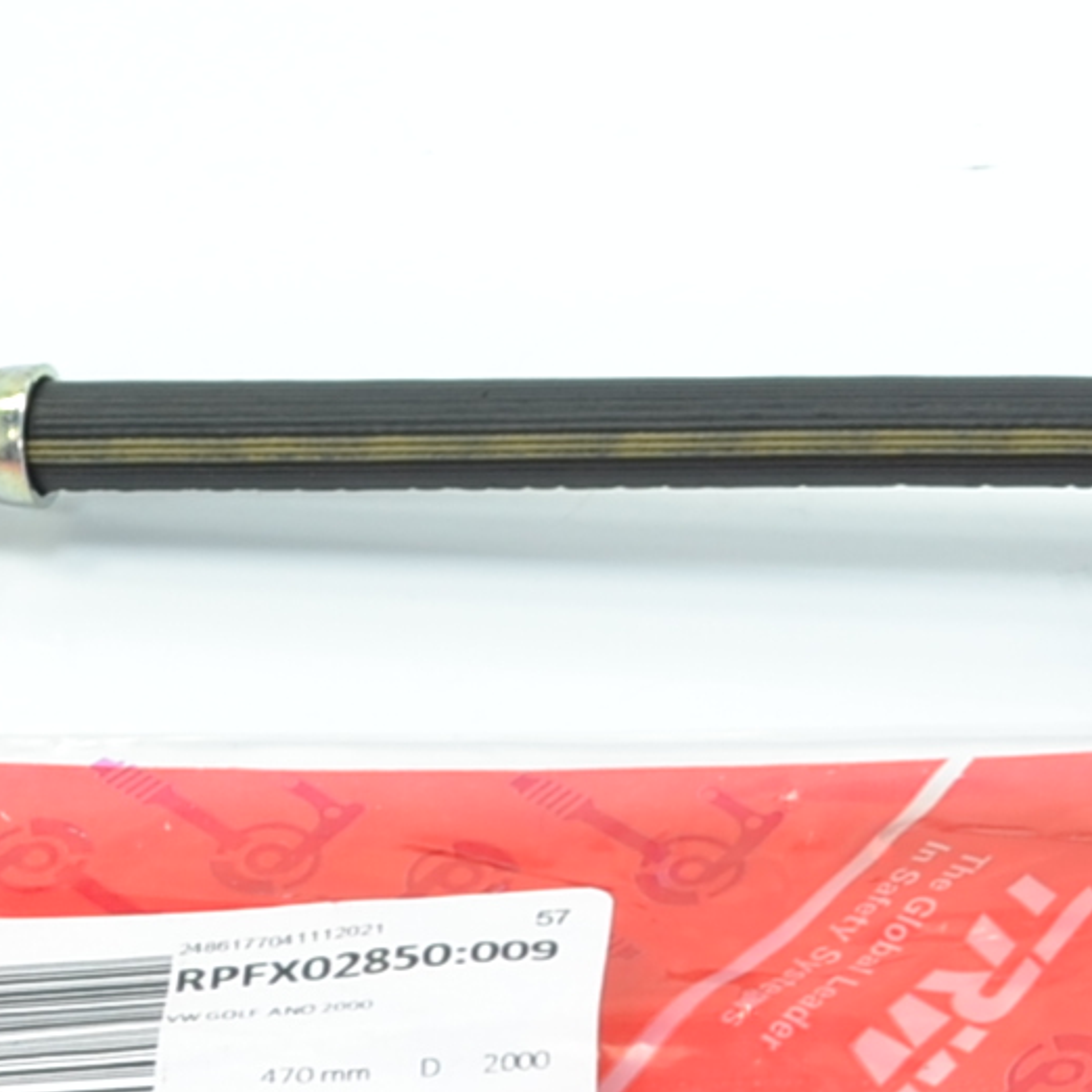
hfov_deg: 6.7
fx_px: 9030
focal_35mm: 253
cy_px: 391
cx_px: 2278
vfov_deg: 6.9
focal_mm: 30
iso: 100
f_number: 7.1
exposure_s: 1/25
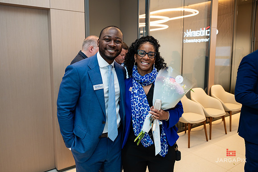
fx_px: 211
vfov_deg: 44.3
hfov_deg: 62.9
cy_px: 81
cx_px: 122
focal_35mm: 29
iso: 400
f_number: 4
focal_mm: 27
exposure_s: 1/200
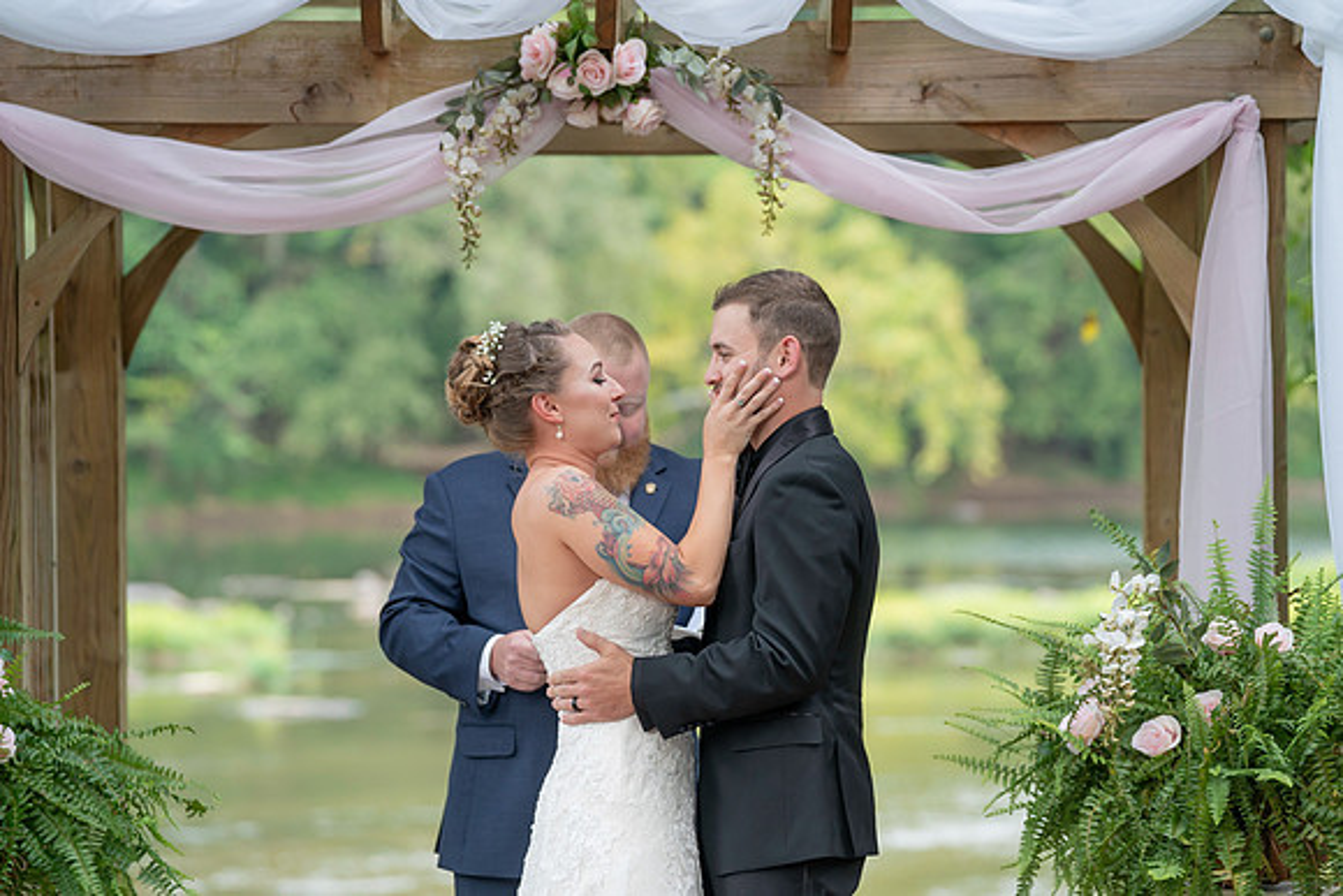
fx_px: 5712
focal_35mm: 153
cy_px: 439
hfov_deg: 13.4
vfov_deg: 9.0
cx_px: 672
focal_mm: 148
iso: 320
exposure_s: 1/200
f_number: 4
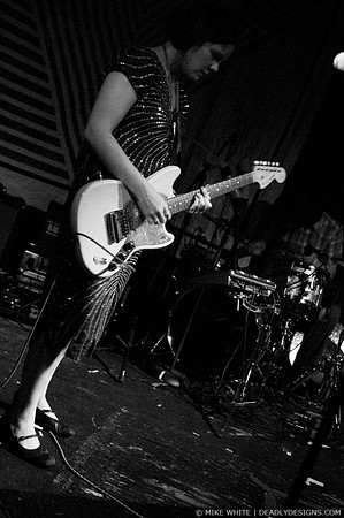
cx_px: 172
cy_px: 259
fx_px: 754
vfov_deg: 37.9
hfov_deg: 25.7
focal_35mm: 52
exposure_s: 1/30
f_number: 3.2
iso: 1600
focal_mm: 35
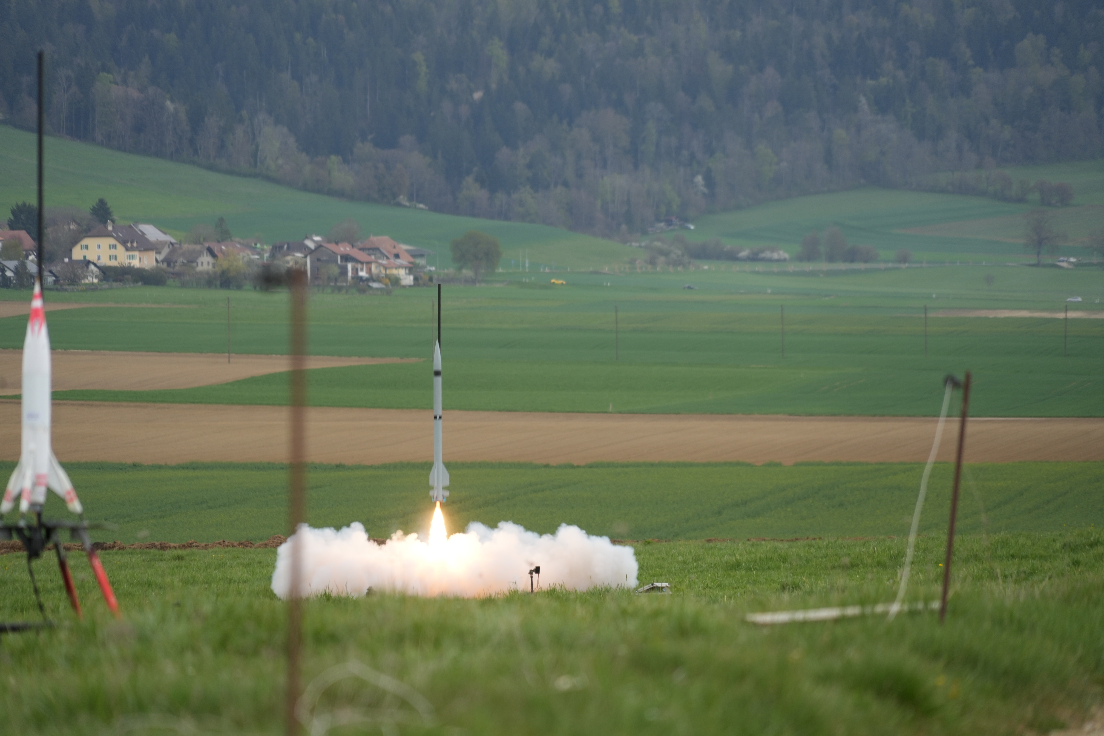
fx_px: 7359
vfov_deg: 5.7
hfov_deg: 8.6
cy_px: 368
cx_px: 552
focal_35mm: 240
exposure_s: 1/250
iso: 250
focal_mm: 240
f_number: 6.3
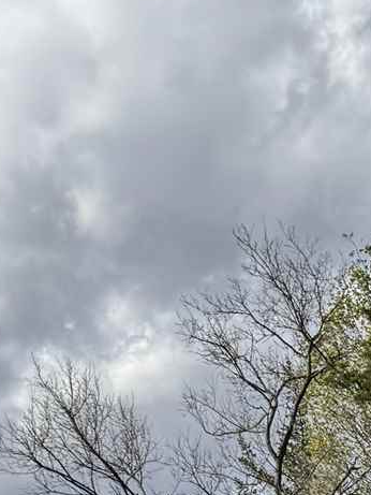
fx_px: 1714
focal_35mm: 120
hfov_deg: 12.1
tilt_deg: -5.8
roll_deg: +0.7
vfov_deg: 13.7
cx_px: 447
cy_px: 1031
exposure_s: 1/2959
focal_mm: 6.76
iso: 80
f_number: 1.78
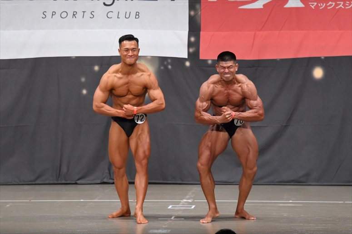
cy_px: 117
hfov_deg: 10.2
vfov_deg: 6.8
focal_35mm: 202
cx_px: 176
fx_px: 1974
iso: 6400
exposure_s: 1/400
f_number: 5.6
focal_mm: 135
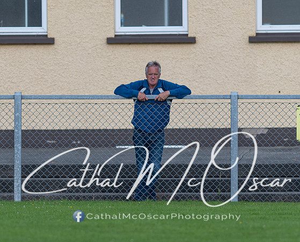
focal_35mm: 788
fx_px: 7015
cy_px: 171
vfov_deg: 2.0
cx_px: 108
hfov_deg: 2.4
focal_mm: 300
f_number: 2.8
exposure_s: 1/1600
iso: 140
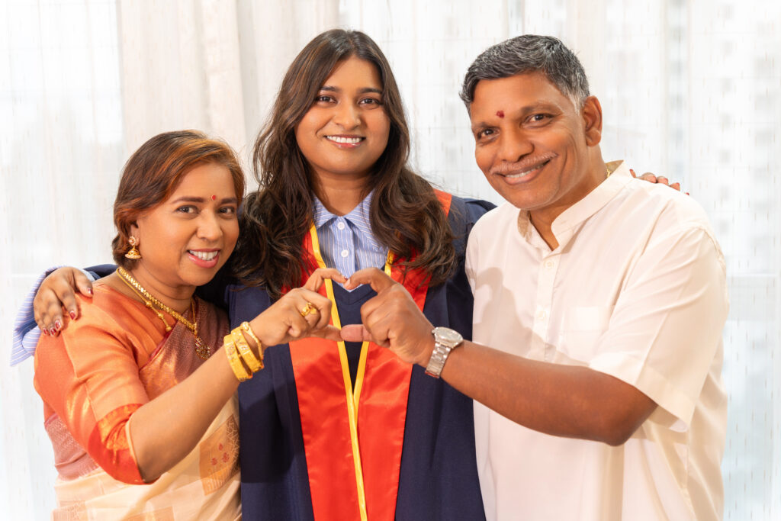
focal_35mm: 52
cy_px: 260
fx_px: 1128
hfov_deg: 38.2
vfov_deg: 26.0
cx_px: 390
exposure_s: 1/40
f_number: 3.5
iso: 500
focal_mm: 52
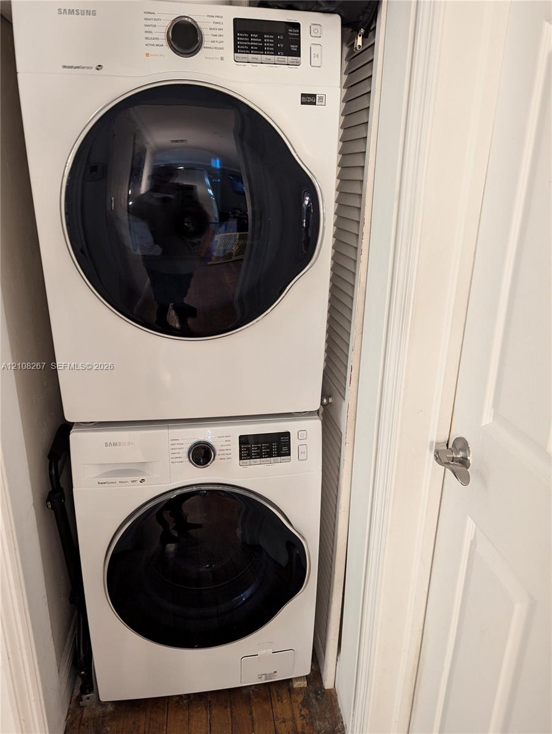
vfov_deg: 71.5
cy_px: 367
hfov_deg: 56.9
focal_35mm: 24
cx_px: 276
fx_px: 509
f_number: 1.85
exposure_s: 1/24
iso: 610
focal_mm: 6.81
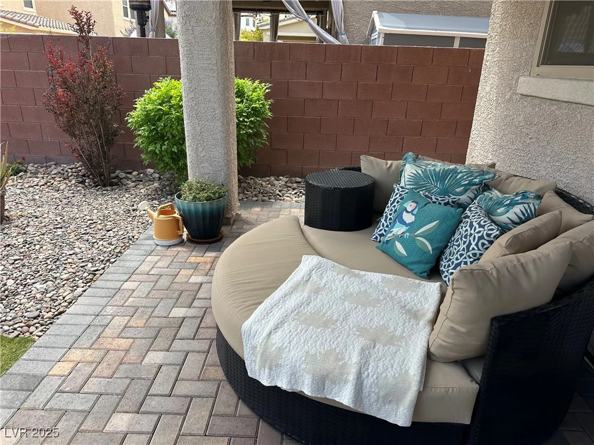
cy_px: 222
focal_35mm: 24
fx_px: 412
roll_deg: -2.1
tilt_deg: -20.8
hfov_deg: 71.6
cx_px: 297
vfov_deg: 56.8
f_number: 1.78
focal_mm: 6.86
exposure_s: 1/971
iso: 80
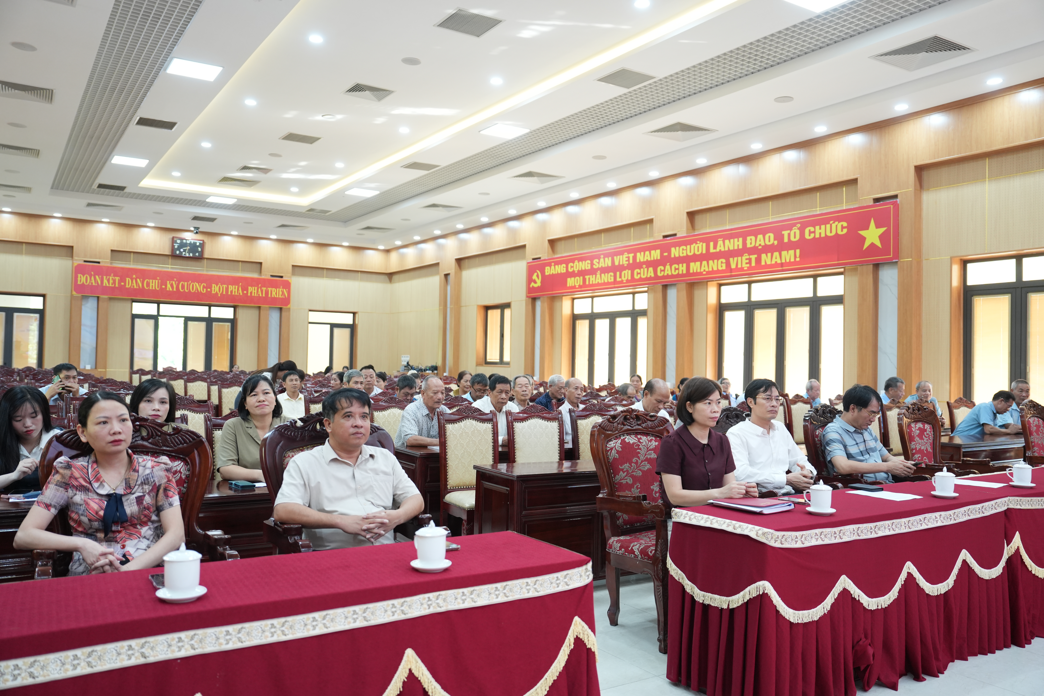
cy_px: 348
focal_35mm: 29
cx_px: 522
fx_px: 841
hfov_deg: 63.7
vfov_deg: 45.0
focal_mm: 29
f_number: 2.8
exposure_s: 1/125
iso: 1250
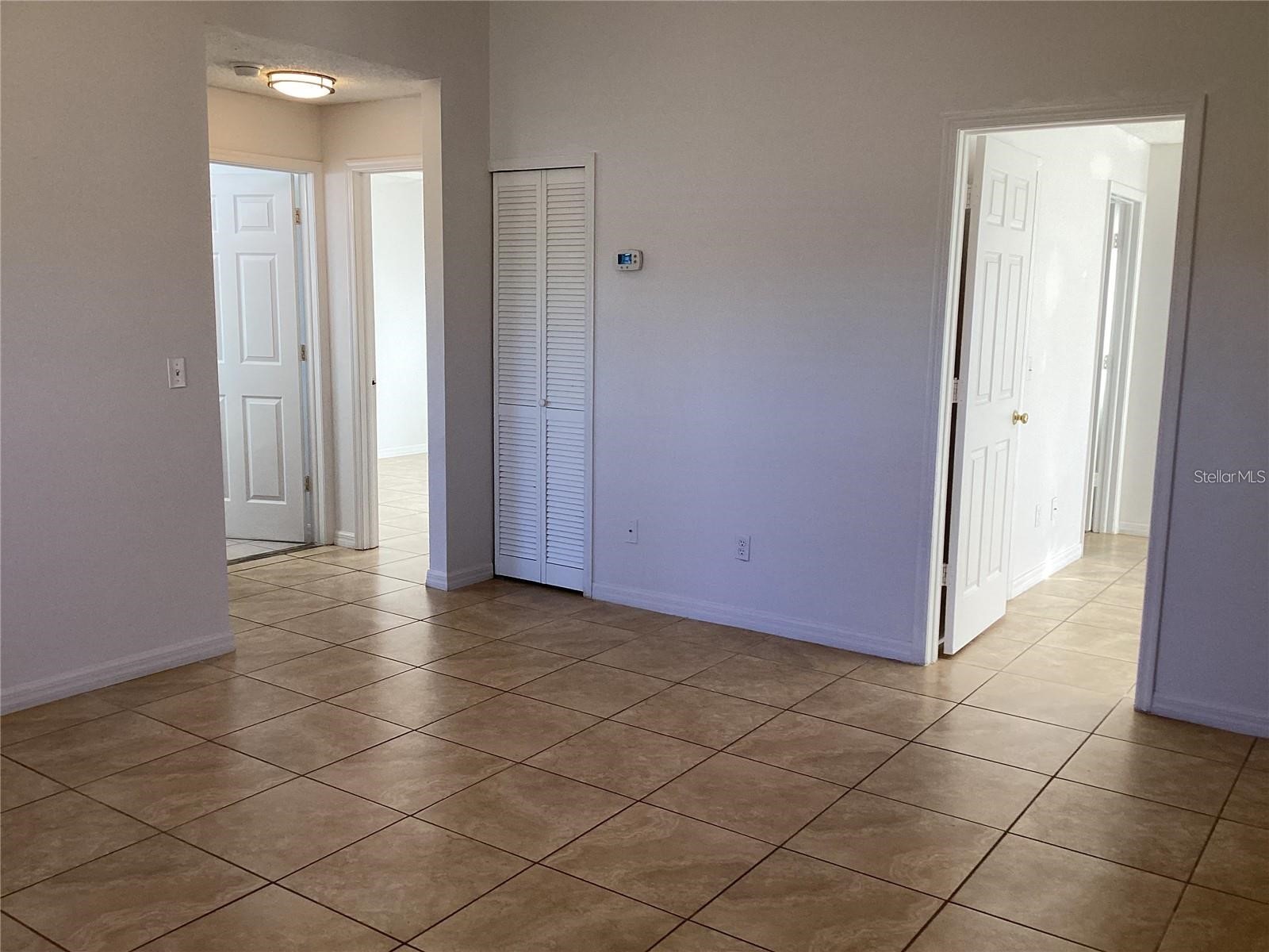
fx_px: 1136
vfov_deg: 45.4
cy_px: 476
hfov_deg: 58.4
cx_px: 634
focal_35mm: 31
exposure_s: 1/120
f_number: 2.4
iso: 40
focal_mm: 3.3
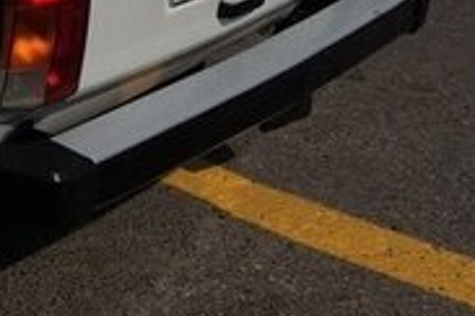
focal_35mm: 109
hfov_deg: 16.0
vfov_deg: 12.2
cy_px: -82
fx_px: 1438
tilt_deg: -14.1
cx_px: -366
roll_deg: +2.4
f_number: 2.2
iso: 32
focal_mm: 4.15
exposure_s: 1/10309
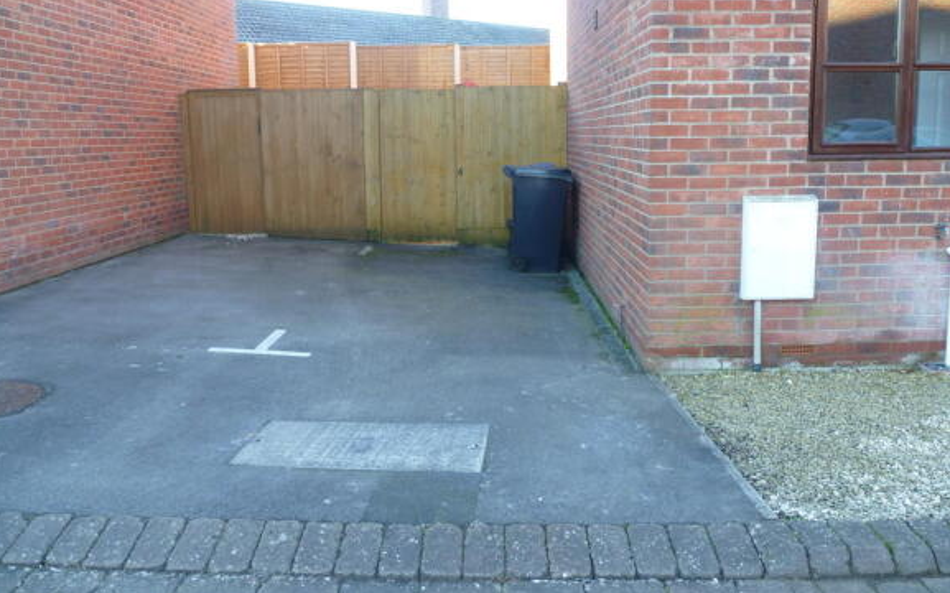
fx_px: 776
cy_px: 261
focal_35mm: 30
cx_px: 472
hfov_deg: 62.9
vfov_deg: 41.7
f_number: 2.8
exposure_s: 1/40
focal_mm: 5
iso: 80
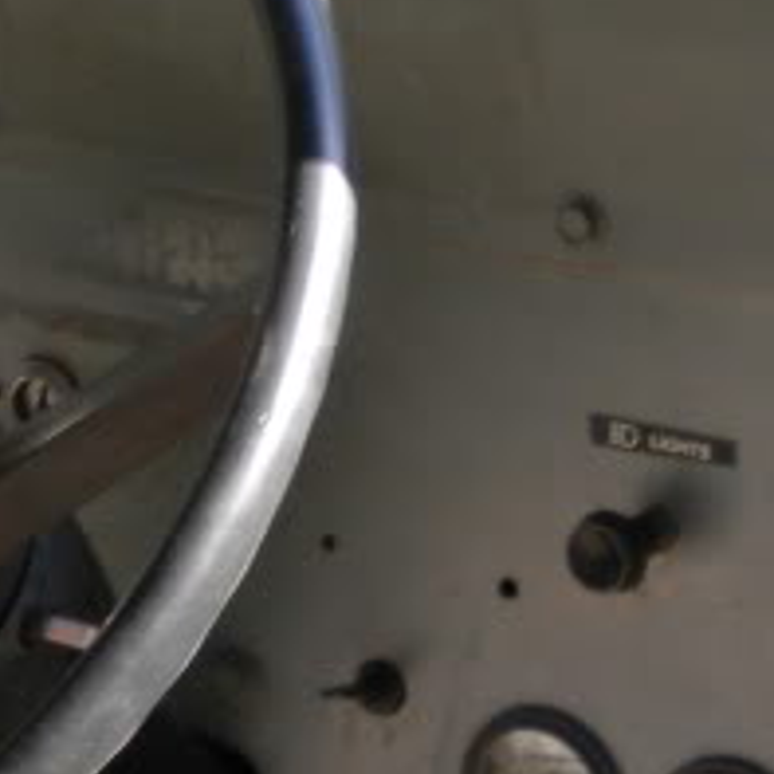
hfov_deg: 10.8
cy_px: -31
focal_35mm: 161
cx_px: 177
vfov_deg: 10.7
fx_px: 4073
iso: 80
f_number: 3.1
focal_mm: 6.3
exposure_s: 1/140
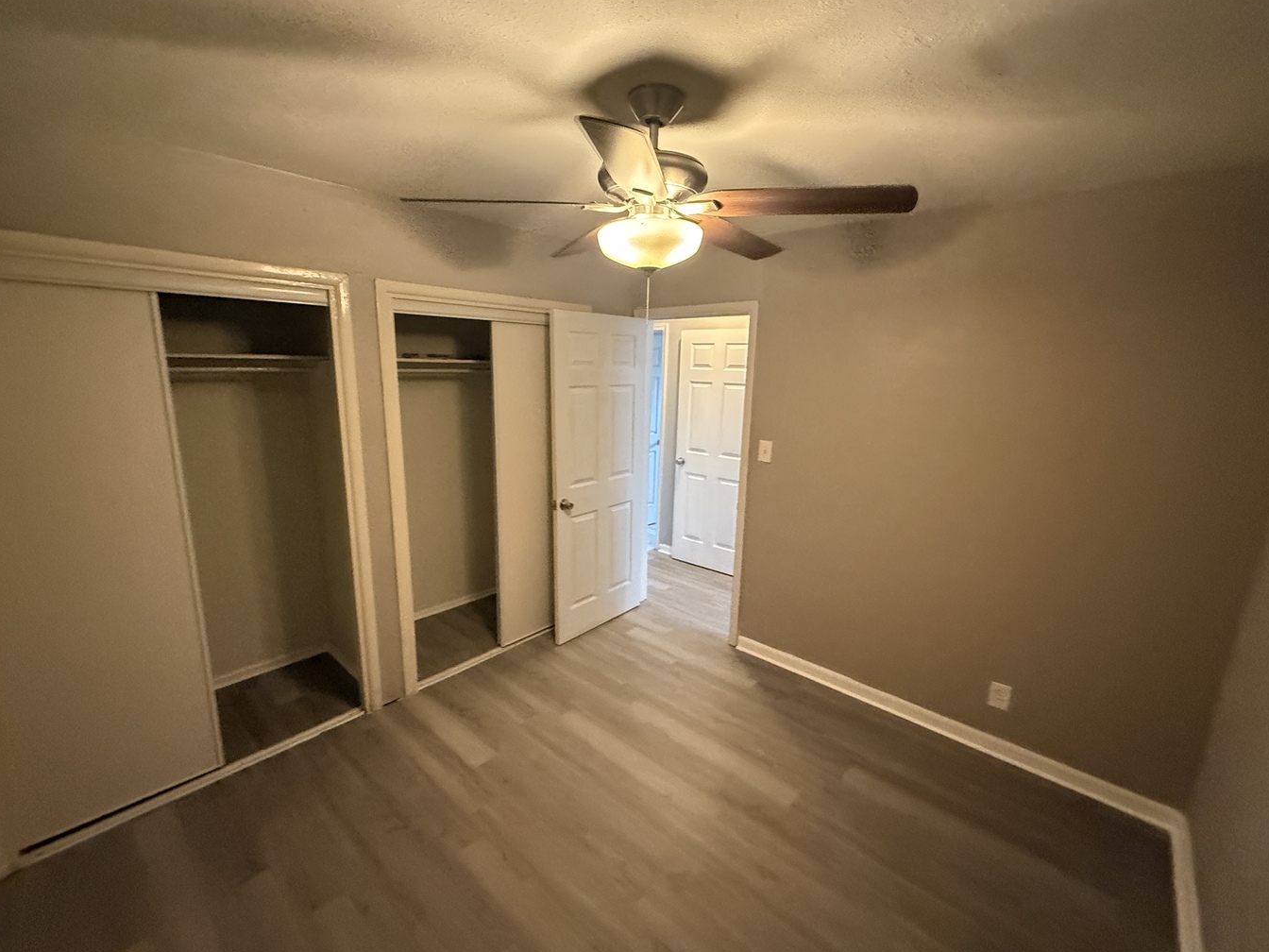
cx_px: 625
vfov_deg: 81.7
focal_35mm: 15
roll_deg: -2.0
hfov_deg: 98.2
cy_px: 483
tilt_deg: -9.6
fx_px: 550
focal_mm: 2.22
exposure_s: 1/60
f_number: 2.2
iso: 1000
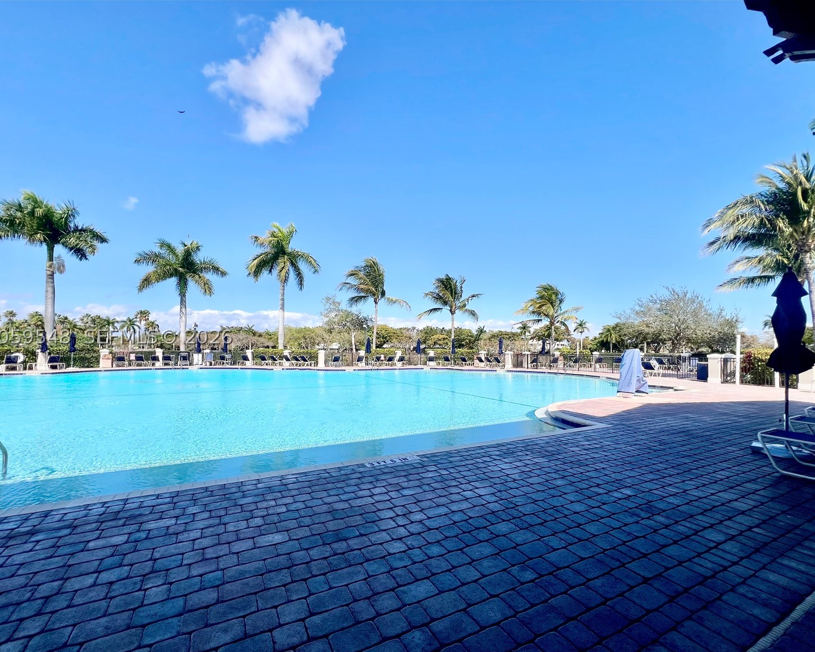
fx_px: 338
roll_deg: +0.4
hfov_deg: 100.7
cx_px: 405
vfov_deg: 88.0
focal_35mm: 14
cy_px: 337
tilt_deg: +1.4
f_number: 1.8
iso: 32
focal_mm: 1.57
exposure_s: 1/2370
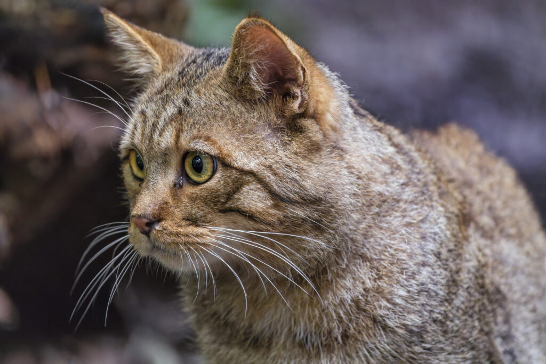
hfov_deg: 3.7
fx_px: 8494
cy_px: 182
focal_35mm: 560
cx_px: 273
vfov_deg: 2.5
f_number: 5.6
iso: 11400
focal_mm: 560
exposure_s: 1/500
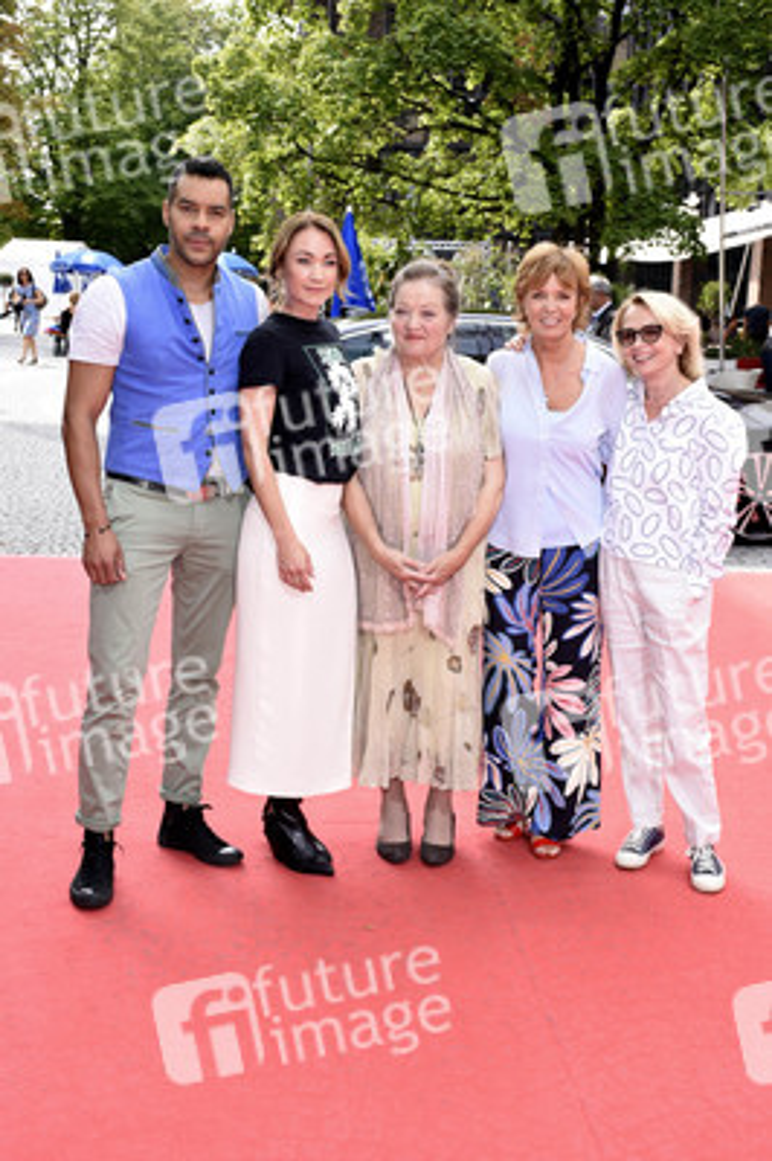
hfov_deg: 33.0
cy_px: 580
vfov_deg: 48.0
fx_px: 1305
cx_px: 386
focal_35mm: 40
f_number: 6.3
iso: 125
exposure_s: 1/60
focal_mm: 27
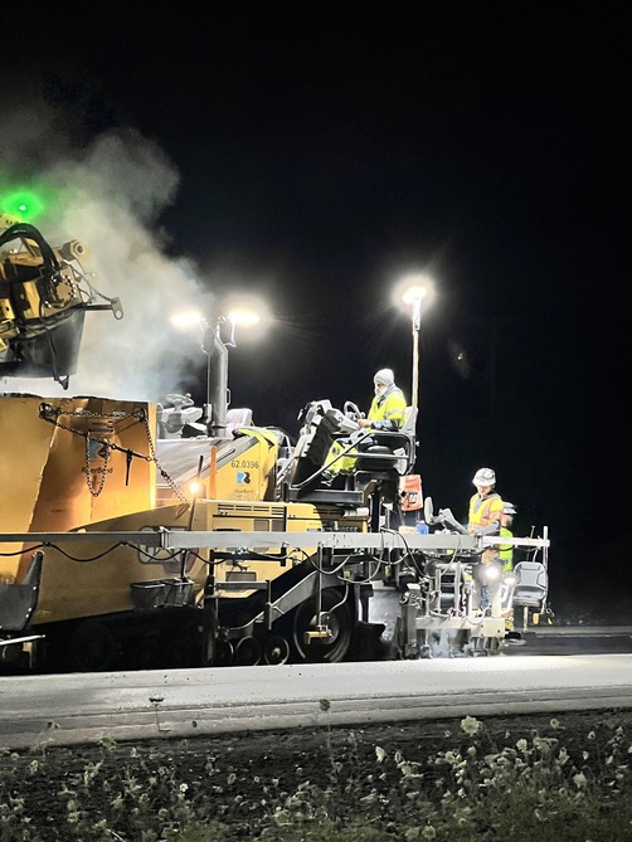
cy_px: 421
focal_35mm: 77
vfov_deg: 25.3
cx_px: 316
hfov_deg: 19.1
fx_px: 1874
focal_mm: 9
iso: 1600
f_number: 2.8
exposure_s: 1/30
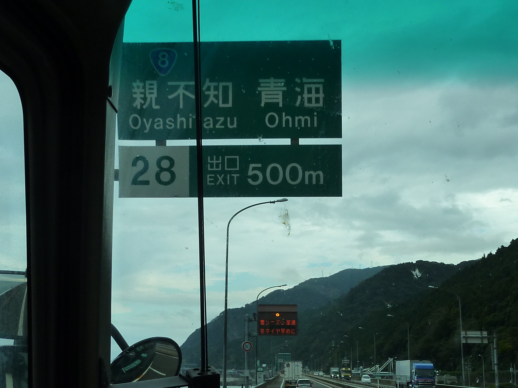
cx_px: 259
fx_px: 823
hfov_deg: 34.9
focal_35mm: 55
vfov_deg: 26.6
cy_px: 194
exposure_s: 1/500
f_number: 4
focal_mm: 5
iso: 125
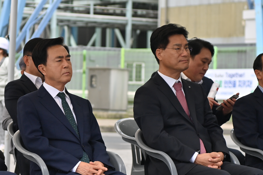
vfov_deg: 8.6
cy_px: 79
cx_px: 53
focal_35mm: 160
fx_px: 1169
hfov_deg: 12.8
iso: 100
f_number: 3.5
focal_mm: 62
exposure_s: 1/200
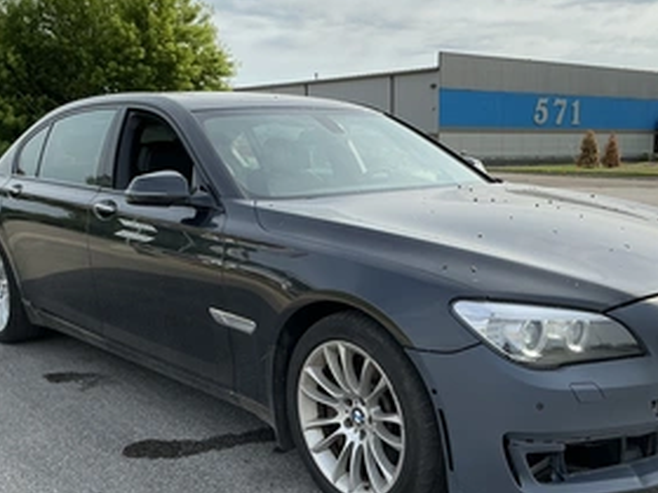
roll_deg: +0.0
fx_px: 760
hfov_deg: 46.6
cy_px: 284
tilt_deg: -8.3
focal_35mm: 40
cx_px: 383
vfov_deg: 35.9
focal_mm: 3
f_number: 1.8
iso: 25
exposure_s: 1/1451
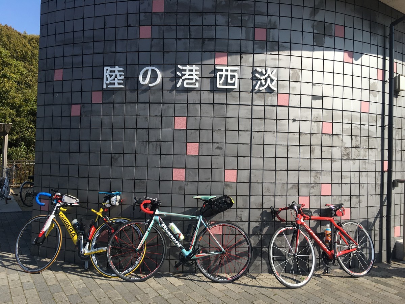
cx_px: 202
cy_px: 152
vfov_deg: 48.2
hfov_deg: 61.7
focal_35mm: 29
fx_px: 339
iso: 25
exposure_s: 1/1538
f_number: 2.2
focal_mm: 4.15
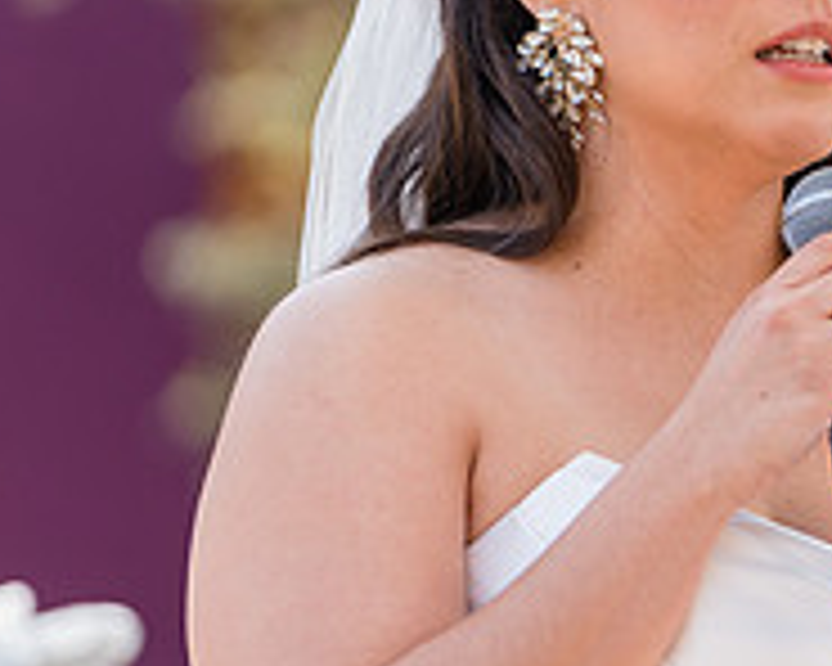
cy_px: 182
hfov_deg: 3.8
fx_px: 12534
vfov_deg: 3.0
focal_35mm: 509
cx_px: 1016
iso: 200
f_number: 2.8
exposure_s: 1/1000
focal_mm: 173
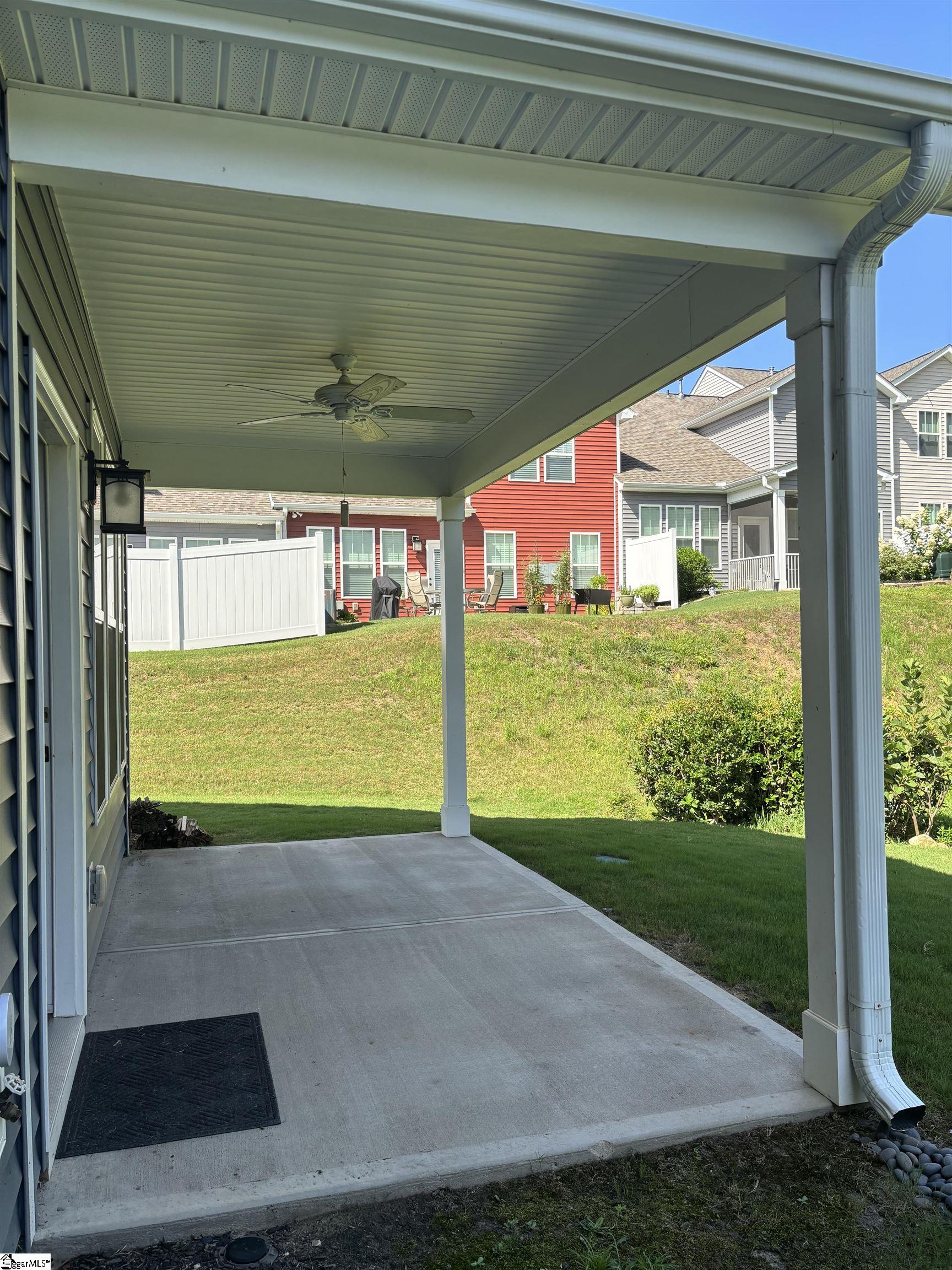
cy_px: 635
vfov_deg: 67.3
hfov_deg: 53.1
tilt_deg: +1.8
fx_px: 953
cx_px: 476
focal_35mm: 26
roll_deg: +1.9
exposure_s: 1/1139
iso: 50
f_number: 1.6
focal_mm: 5.96
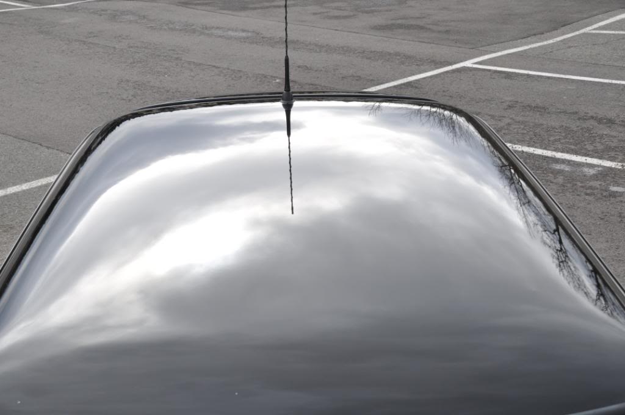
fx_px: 1144
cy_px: 208
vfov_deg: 20.6
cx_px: 312
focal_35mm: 66
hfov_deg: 30.5
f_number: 11
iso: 200
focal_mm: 44
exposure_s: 1/125
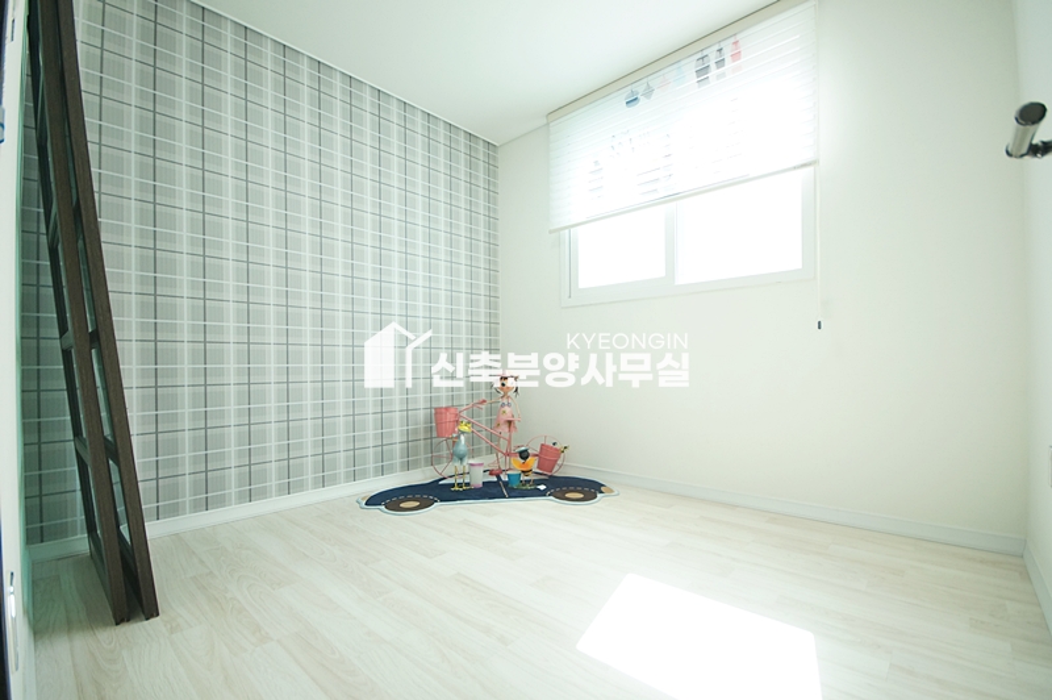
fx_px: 438
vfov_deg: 77.2
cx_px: 526
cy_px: 350
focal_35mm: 15
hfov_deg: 100.4
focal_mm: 10
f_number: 4.5
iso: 400
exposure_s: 1/125
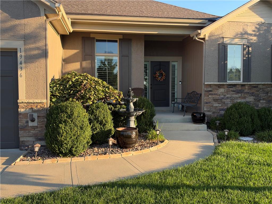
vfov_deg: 46.8
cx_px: 136
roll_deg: +0.3
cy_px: 102
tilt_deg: -2.7
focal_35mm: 30
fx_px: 236
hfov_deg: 60.0
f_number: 1.8
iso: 64
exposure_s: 1/596
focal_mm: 6.93
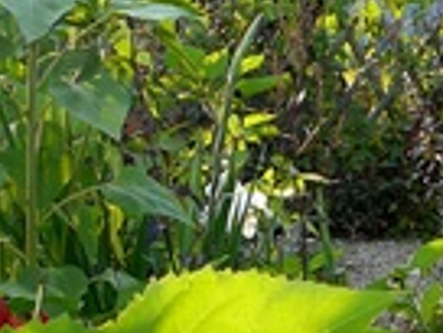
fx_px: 1446
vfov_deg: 13.1
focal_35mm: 113
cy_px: 196
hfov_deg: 16.4
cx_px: 583
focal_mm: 5.2
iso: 80
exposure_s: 1/160
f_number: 2.8
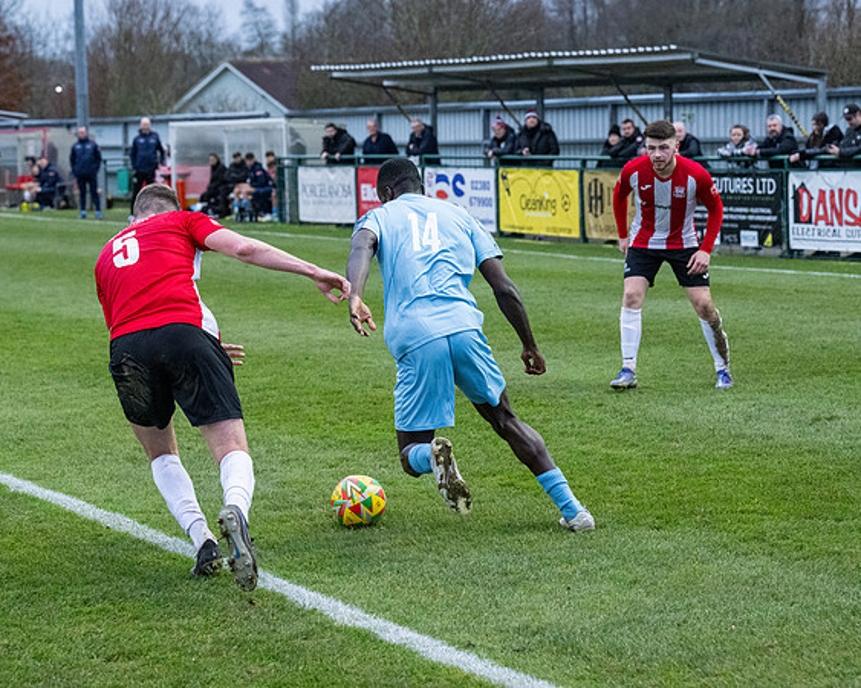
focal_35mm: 103
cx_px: 383
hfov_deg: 18.7
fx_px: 2617
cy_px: 323
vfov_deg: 15.0
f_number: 4
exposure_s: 1/1250
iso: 5000
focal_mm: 76
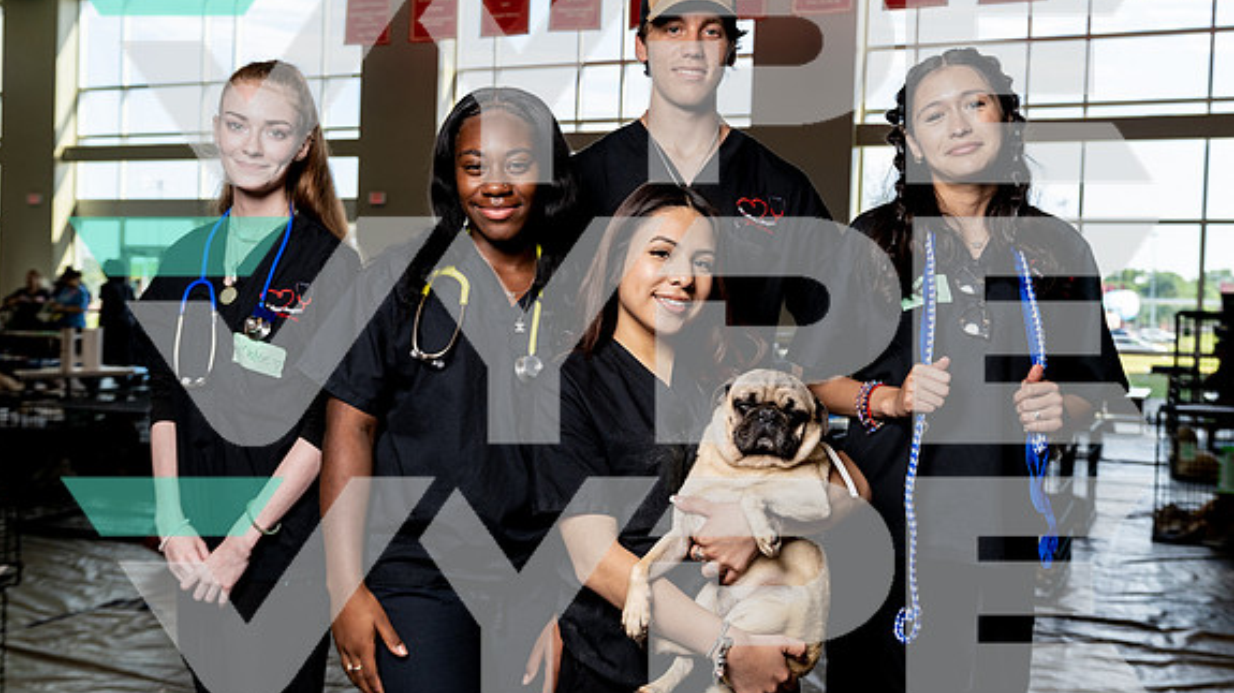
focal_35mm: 37
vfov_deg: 32.0
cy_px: 331
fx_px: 1210
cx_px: 614
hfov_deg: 54.0
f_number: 5
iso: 400
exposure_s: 1/250
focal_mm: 35
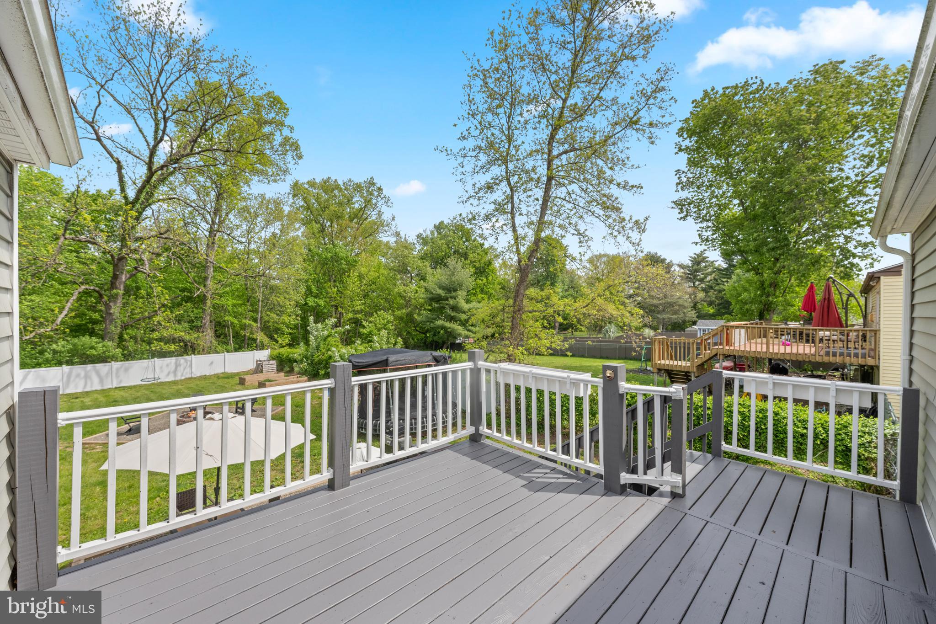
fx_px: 364
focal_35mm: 14
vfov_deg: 81.2
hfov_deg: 104.3
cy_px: 312
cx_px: 468
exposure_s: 1/640
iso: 500
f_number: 7.1
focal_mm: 14
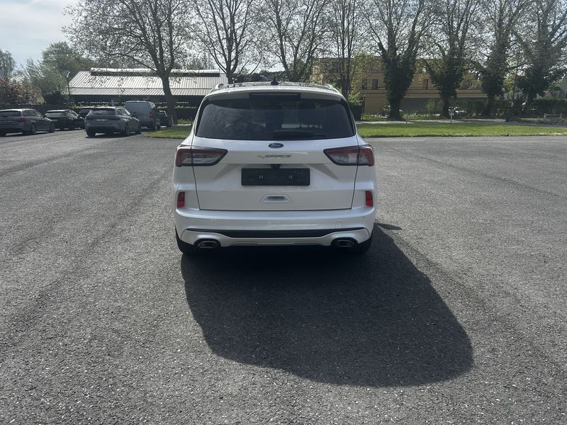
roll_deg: -0.9
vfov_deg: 53.1
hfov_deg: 67.3
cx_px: 284
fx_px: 426
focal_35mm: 26
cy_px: 212
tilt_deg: -15.6
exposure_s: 1/2841
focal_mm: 5.7
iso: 50
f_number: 1.5
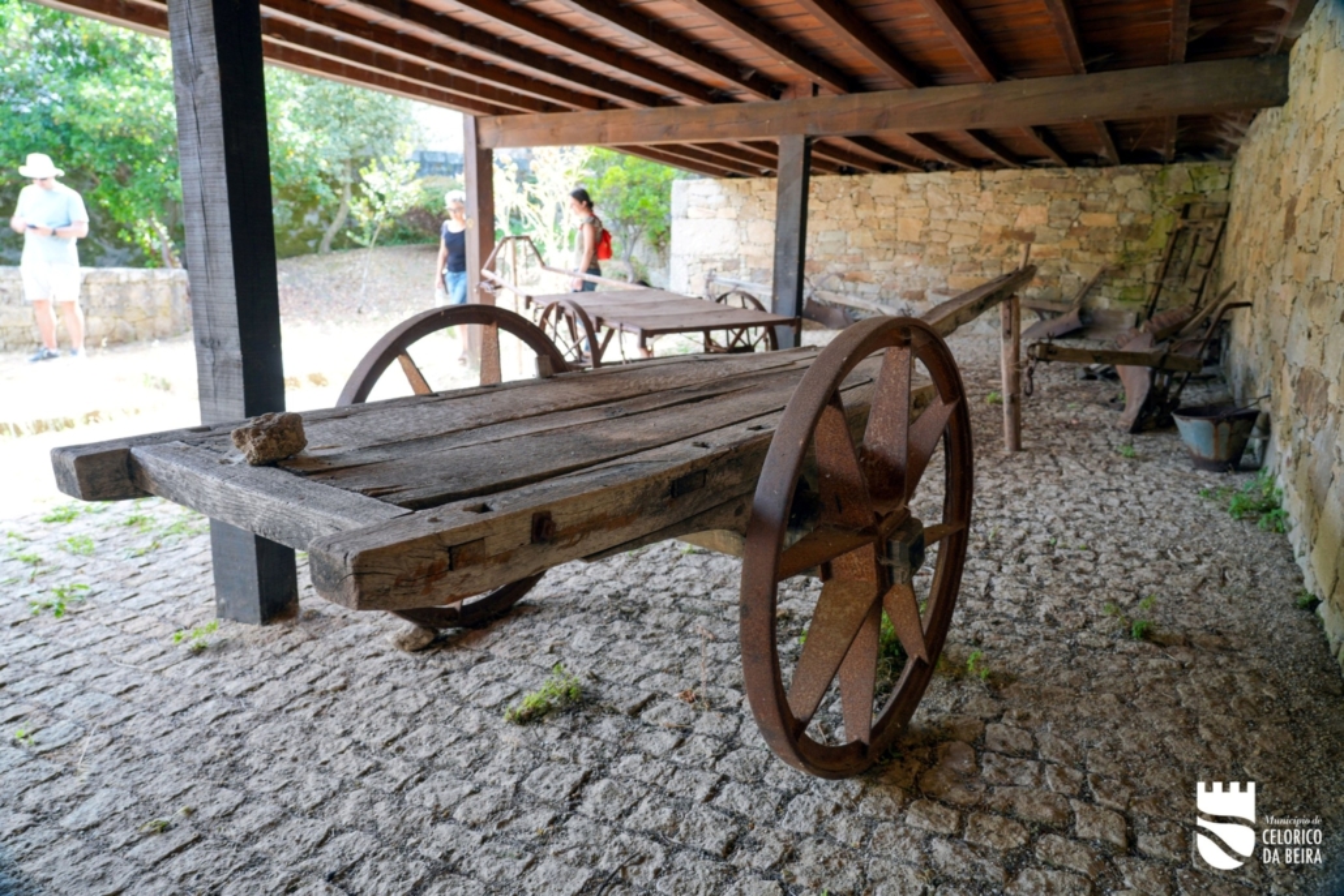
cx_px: 672
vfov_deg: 53.1
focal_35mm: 24
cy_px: 448
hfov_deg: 73.7
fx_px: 896
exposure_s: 1/60
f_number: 4
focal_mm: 24
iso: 200
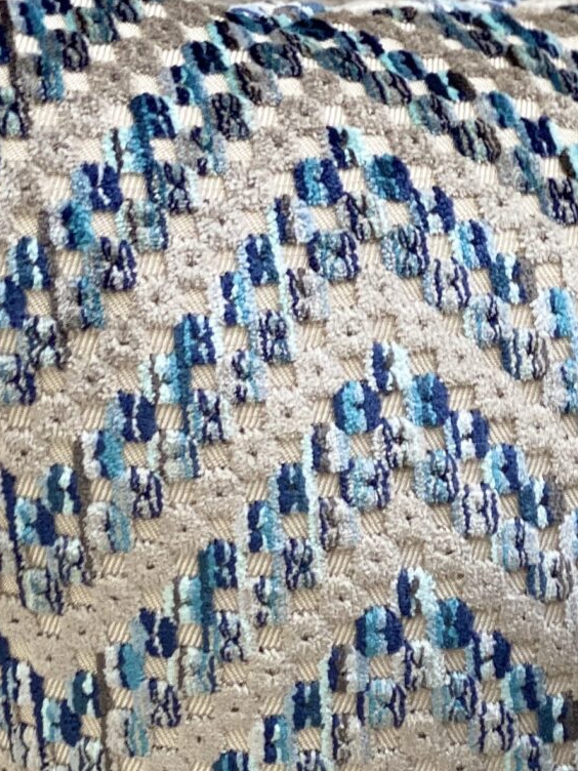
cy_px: 386
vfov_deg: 11.2
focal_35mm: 177
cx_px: 563
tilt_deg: -24.1
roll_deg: -4.8
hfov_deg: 8.3
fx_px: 3941
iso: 32
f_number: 2
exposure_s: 1/122
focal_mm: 6
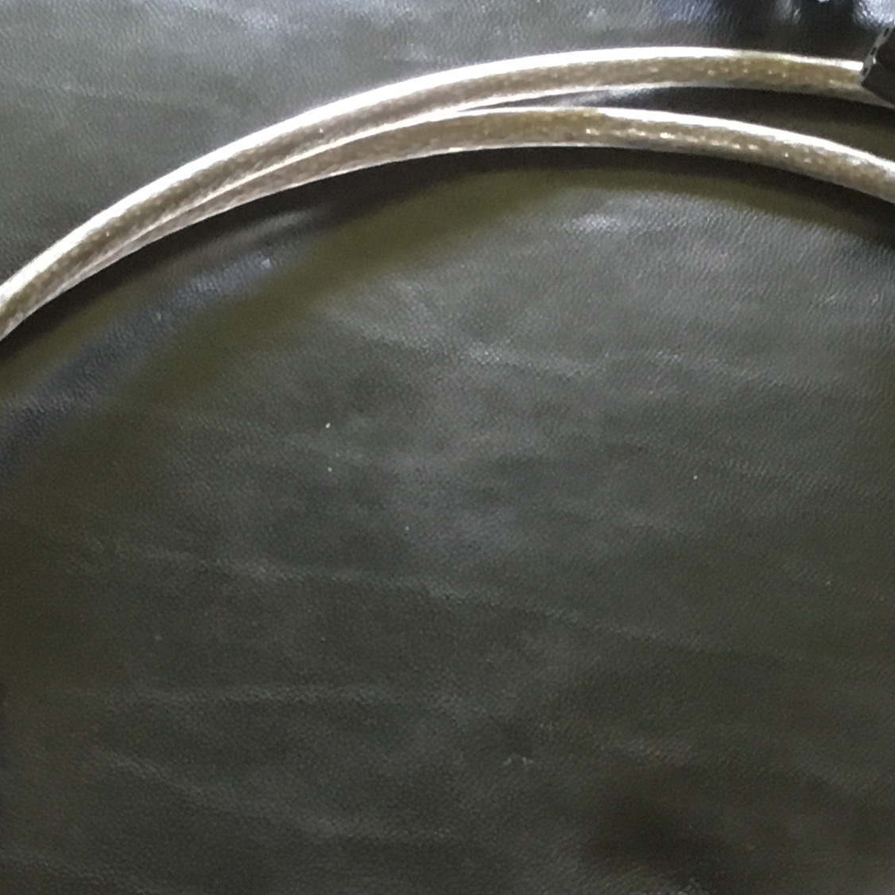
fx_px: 2691
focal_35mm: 92
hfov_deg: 18.9
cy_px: 924
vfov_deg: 18.3
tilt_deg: -62.3
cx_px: 560
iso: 200
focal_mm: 4.15
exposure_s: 1/33
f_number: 2.2
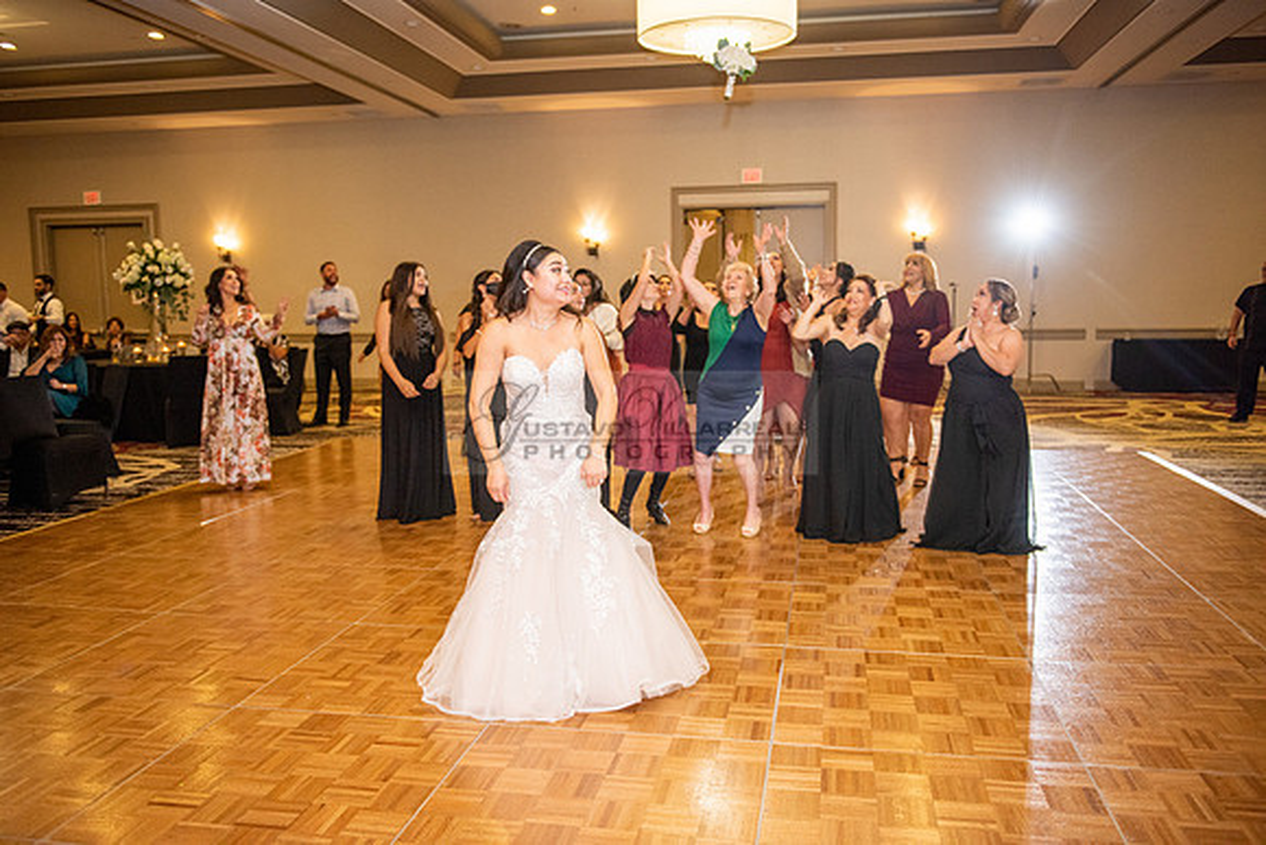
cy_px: 422
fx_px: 1090
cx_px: 633
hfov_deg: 60.3
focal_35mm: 31
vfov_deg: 42.3
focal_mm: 31
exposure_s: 1/250
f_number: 2.8
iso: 1600
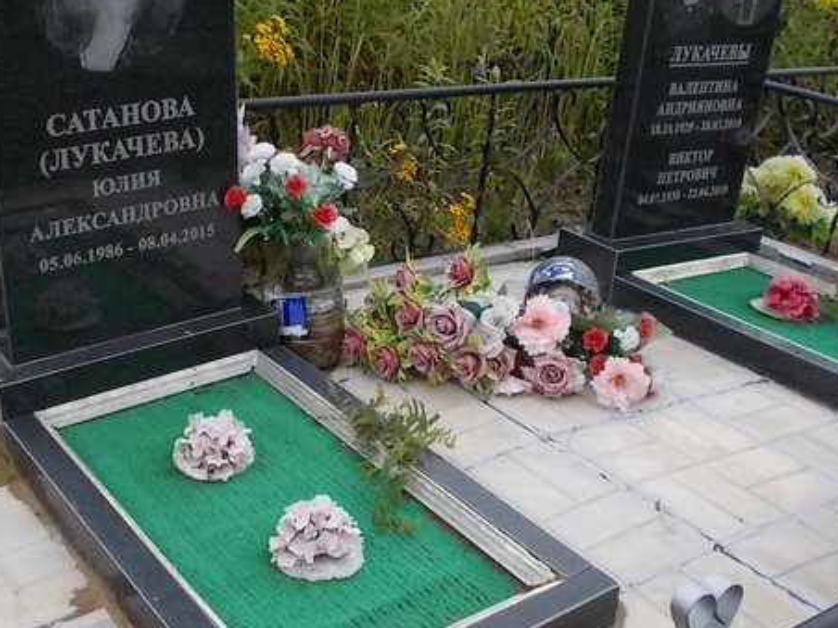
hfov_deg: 41.1
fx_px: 1114
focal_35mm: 46
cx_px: 345
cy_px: 269
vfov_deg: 31.5
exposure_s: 1/400
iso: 80
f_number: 3.2
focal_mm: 4.6
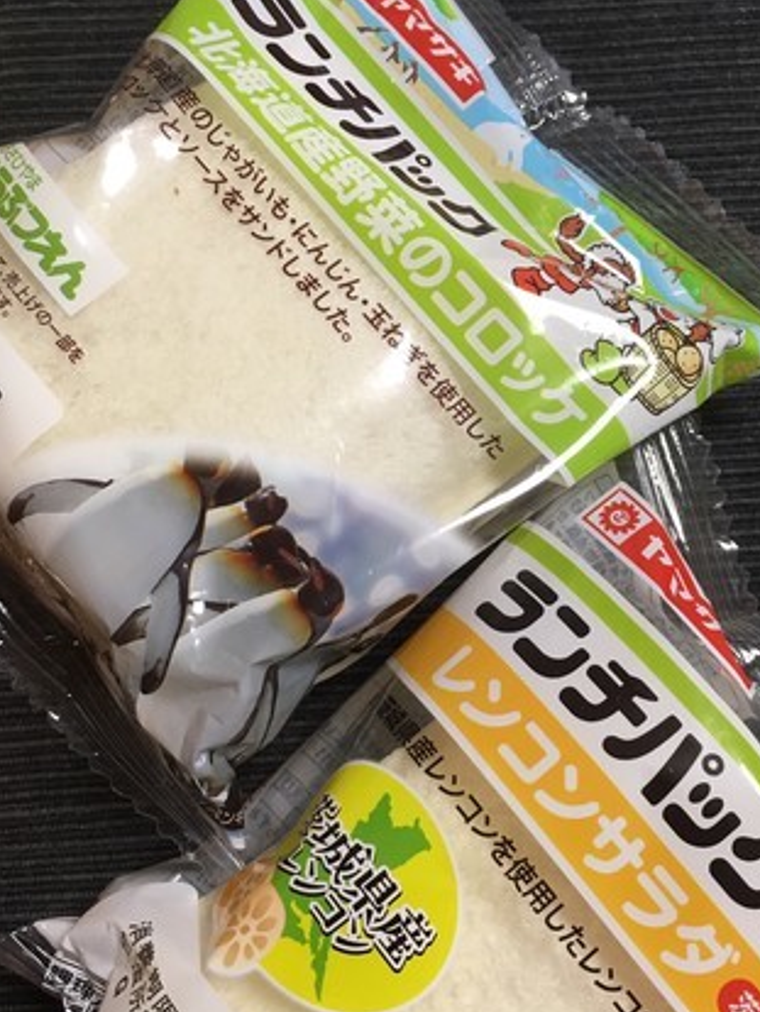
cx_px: 451
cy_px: 521
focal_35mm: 35
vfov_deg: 52.6
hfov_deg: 40.6
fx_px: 1024
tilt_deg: -81.4
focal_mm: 4.15
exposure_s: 1/30
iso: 80
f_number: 2.2
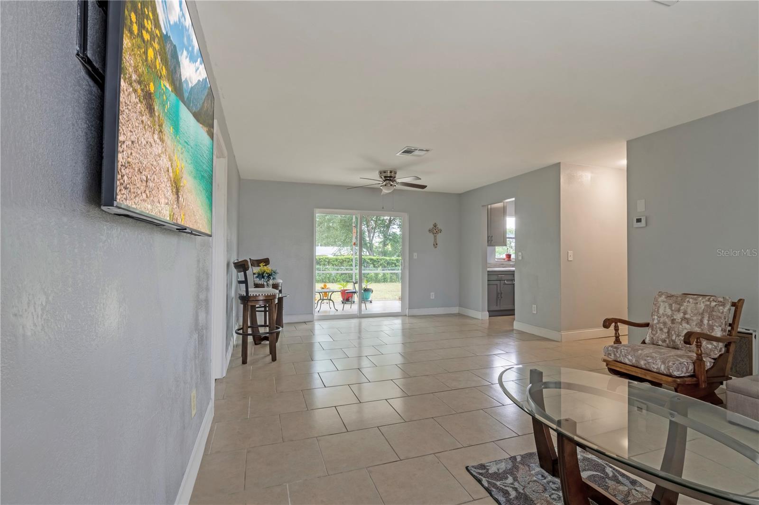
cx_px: 380
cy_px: 252
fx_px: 348
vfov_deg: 72.0
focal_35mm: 16
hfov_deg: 95.0
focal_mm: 11
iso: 250
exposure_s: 1/250
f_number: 9
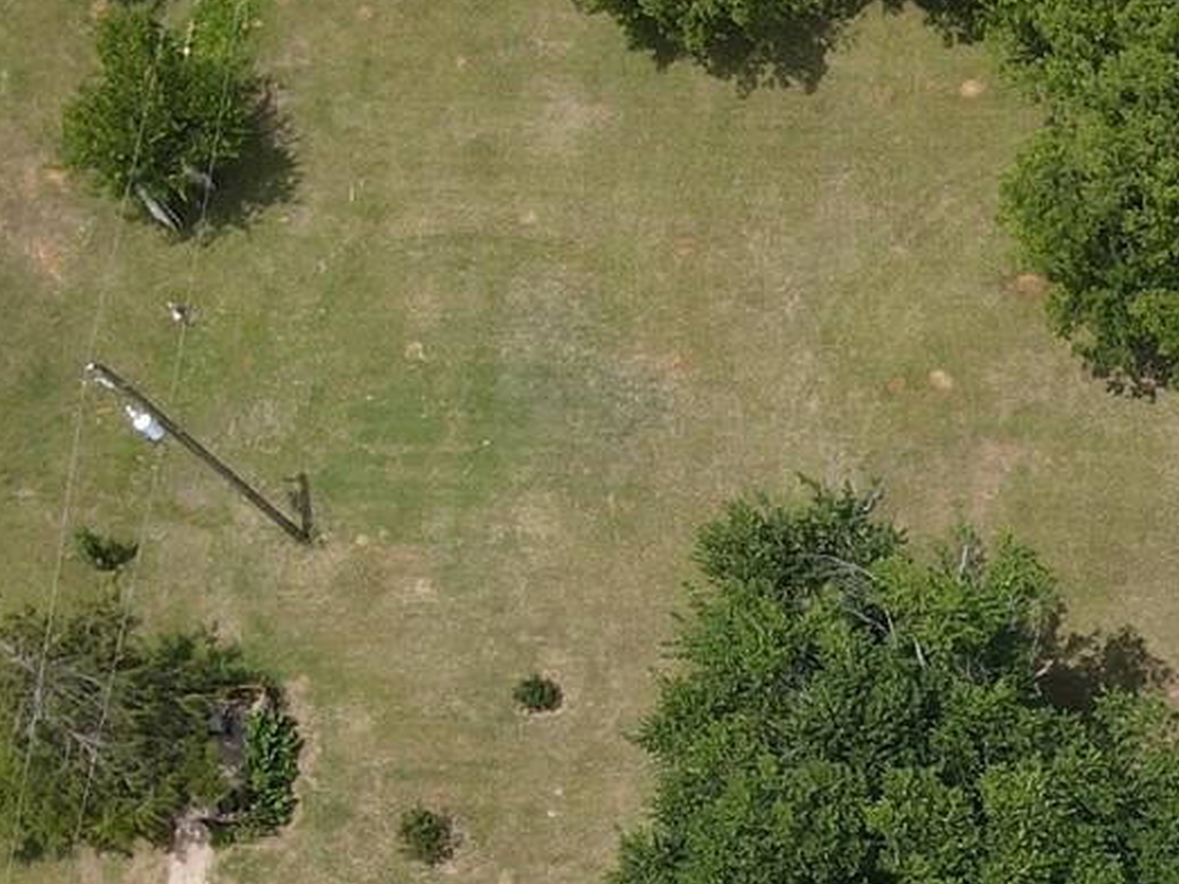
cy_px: 1211
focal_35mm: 94
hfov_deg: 16.6
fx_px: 3201
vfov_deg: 14.9
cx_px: 2261
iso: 100
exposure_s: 1/500
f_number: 2.8
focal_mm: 4.5
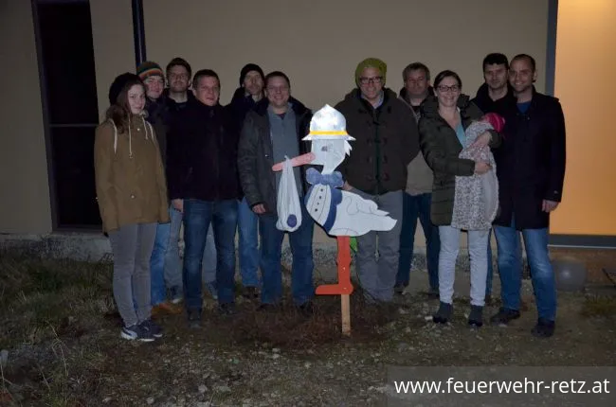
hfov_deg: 51.4
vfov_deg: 35.3
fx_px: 640
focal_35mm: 38
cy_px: 204
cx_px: 308
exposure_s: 1/60
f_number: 4
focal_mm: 25
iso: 3200
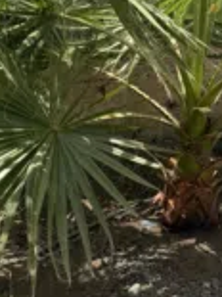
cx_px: 176
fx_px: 531
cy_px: 73
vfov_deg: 30.7
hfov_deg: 23.3
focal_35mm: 62
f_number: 1.78
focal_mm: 6.76
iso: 80
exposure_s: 1/3145
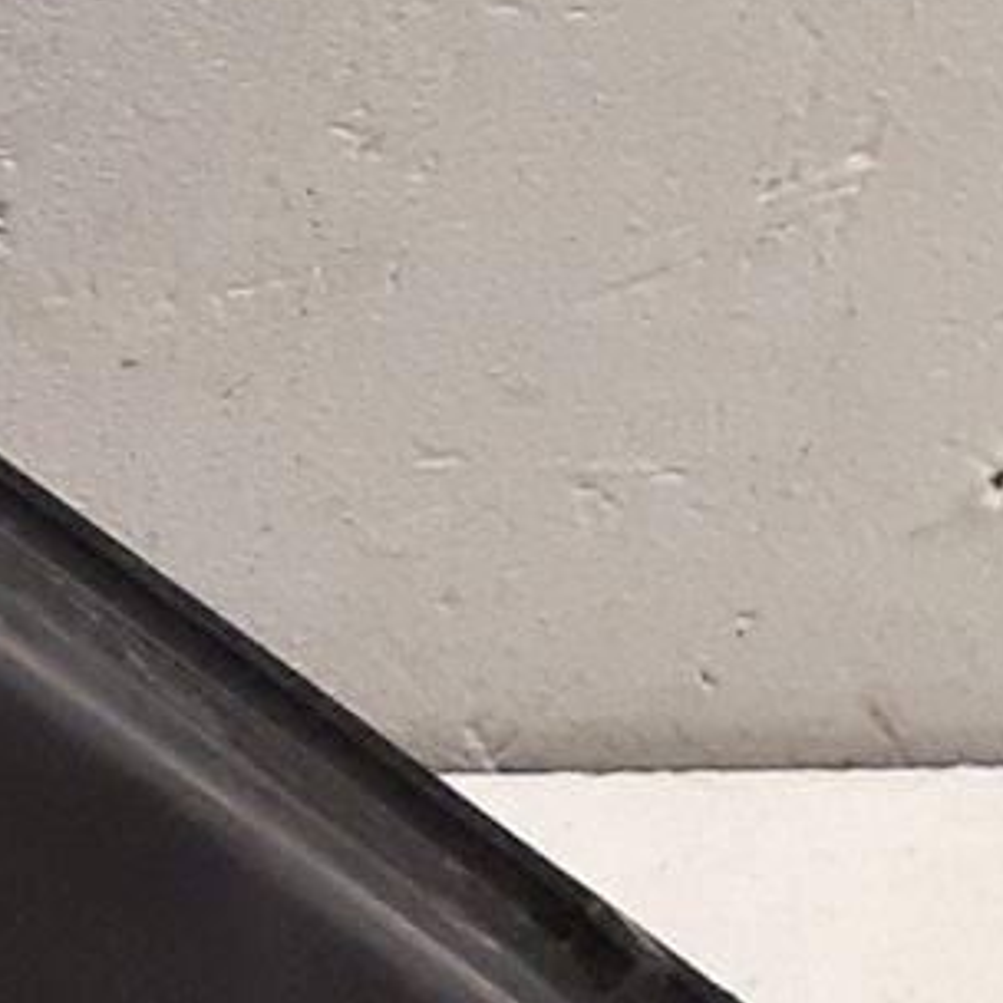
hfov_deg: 9.0
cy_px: -49
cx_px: -2042
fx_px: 5081
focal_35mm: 155
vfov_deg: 11.1
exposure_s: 1/50
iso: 250
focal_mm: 3.93
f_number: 1.7
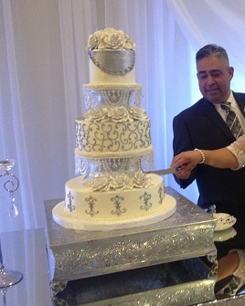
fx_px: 453
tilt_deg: -10.3
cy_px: 157
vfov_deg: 37.3
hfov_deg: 29.3
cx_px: 211
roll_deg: +1.0
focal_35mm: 50
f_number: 2.4
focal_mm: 4.28
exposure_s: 1/20
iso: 200
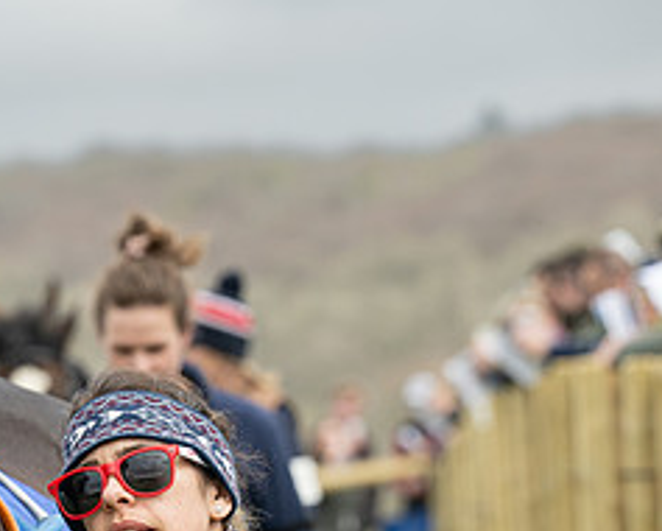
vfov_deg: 4.1
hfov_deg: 5.2
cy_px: 604
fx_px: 7334
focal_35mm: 374
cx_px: -102
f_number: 5
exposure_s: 1/1000
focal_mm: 140
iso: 400
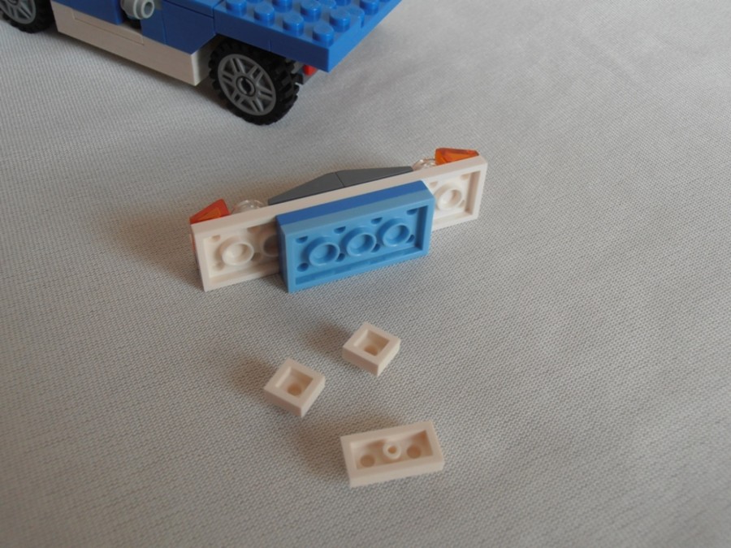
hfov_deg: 50.1
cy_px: 274
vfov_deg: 38.7
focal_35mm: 37
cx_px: 366
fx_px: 781
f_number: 3.9
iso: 80
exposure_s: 1/60
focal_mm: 6.61
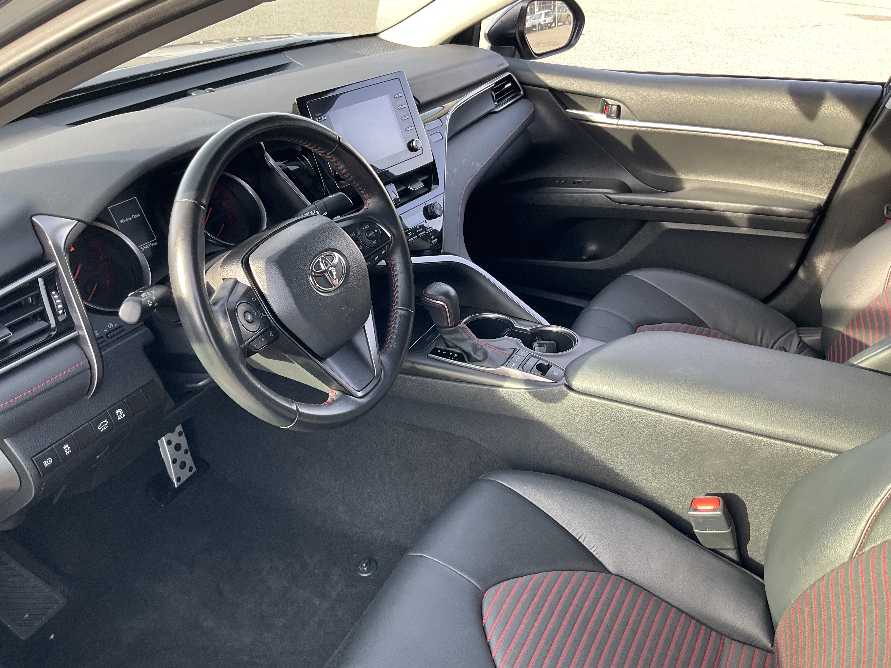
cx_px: 446
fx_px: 746
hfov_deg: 61.7
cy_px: 334
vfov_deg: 48.2
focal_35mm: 29
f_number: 1.8
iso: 40
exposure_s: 1/122
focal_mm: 3
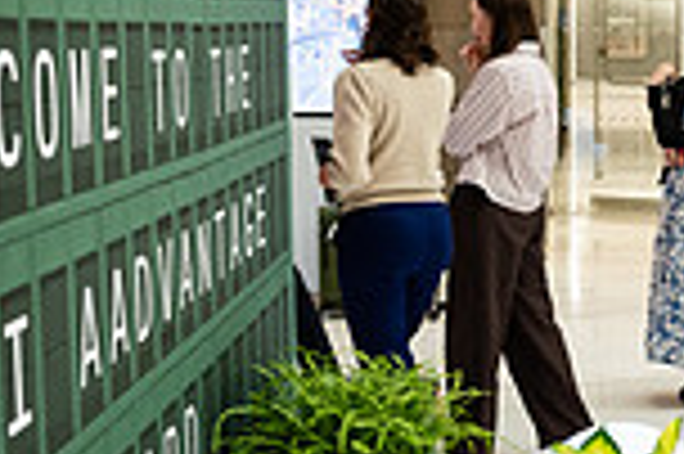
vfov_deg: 14.7
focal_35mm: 93
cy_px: 231
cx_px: 835
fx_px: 1765
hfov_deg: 20.4
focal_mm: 24
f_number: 3.2
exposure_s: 1/200
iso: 1000
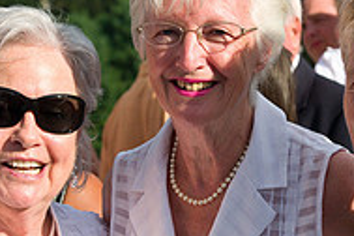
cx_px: 193
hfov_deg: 14.0
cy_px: 15
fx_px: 1445
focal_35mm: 147
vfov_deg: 9.3
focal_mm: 48
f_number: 4.5
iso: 400
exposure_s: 1/3200
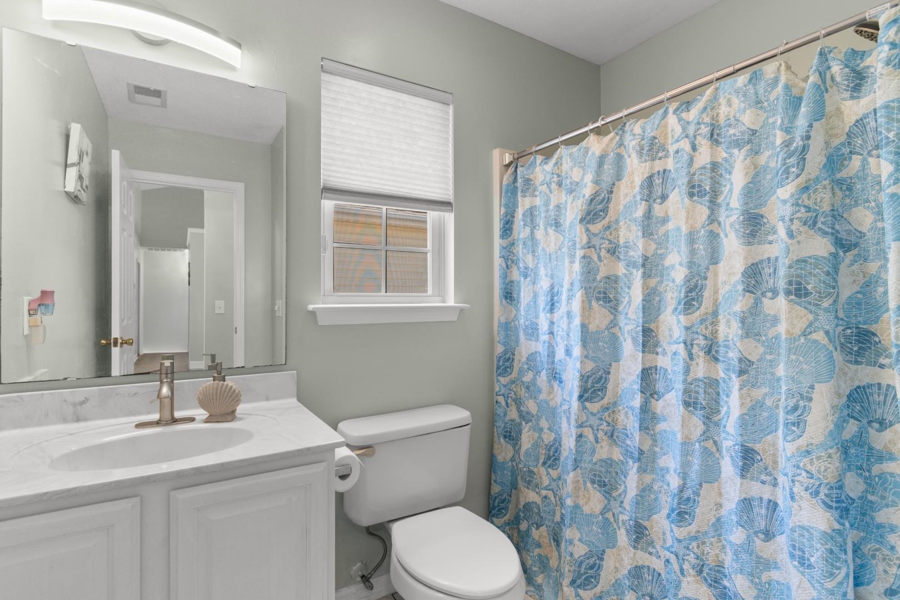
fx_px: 450
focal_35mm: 18
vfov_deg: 67.4
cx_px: 450
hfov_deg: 90.0
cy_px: 300
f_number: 4.8
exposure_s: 1/6
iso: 100
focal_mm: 12
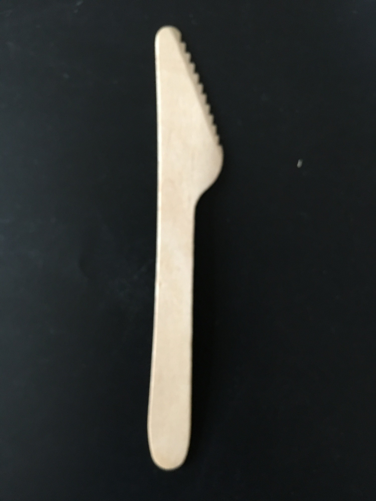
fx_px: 420
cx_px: 188
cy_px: 250
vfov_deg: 61.7
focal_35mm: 29
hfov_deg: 48.2
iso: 125
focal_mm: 4.15
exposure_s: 1/8
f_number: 2.2
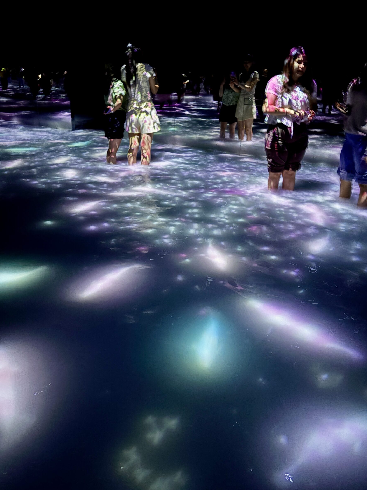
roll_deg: -0.1
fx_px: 396
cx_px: 190
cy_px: 229
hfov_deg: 49.7
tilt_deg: -21.9
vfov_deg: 63.4
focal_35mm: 28
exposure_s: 1/5
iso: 1250
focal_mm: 5.96
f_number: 1.6
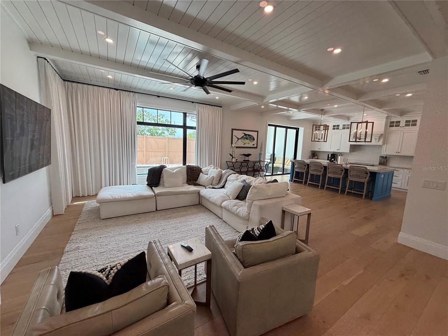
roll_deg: -1.8
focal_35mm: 14
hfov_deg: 102.1
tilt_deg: -7.1
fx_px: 181
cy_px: 168
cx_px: 224
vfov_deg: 85.7
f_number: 2.2
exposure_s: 1/141
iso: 64
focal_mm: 2.22
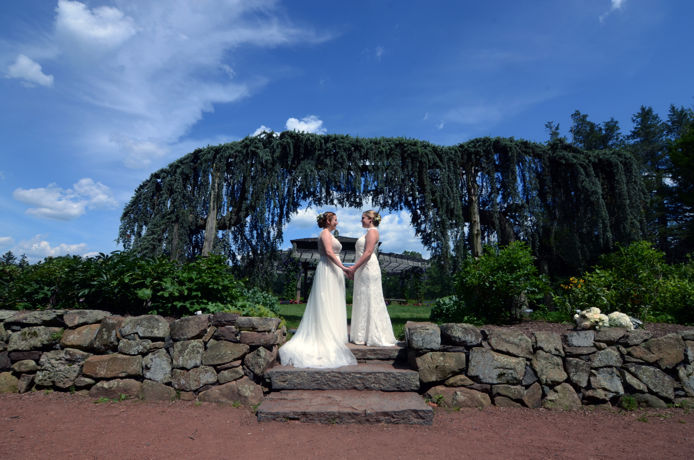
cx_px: 347
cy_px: 230
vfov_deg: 71.8
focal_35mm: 16
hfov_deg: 95.1
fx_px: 317
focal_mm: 11
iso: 320
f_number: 11
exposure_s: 1/320
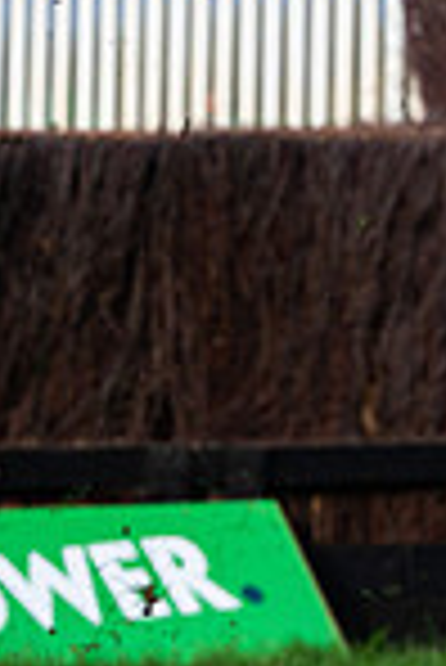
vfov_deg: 3.8
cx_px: 1266
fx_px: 10159
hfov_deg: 2.5
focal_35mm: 548
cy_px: 225
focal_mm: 140
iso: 400
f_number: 4
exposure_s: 1/3200
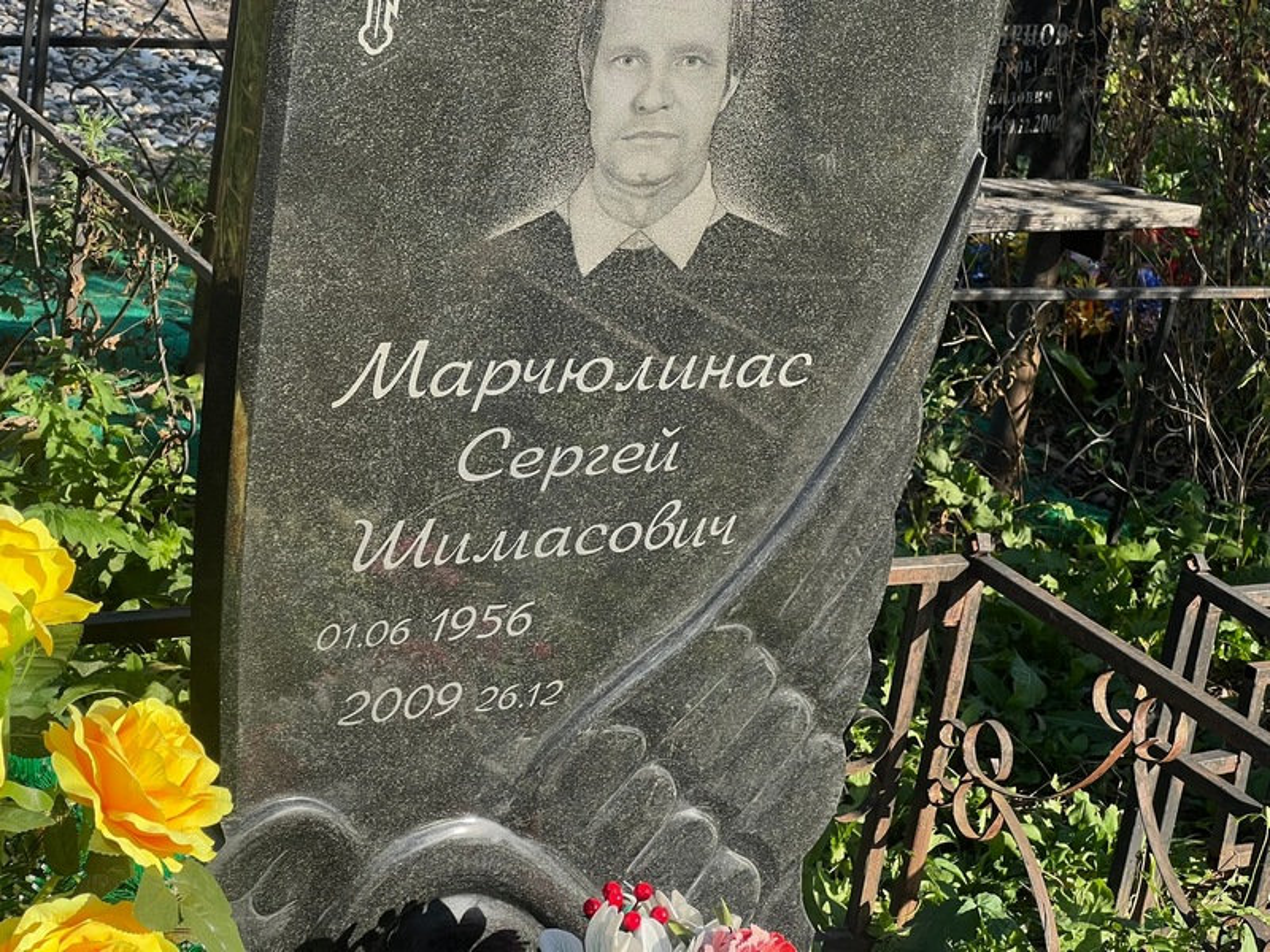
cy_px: 476
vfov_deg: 19.1
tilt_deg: -17.7
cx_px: 635
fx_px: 2825
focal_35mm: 77
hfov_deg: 25.3
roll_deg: -6.9
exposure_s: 1/286
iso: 32
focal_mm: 9
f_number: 2.8
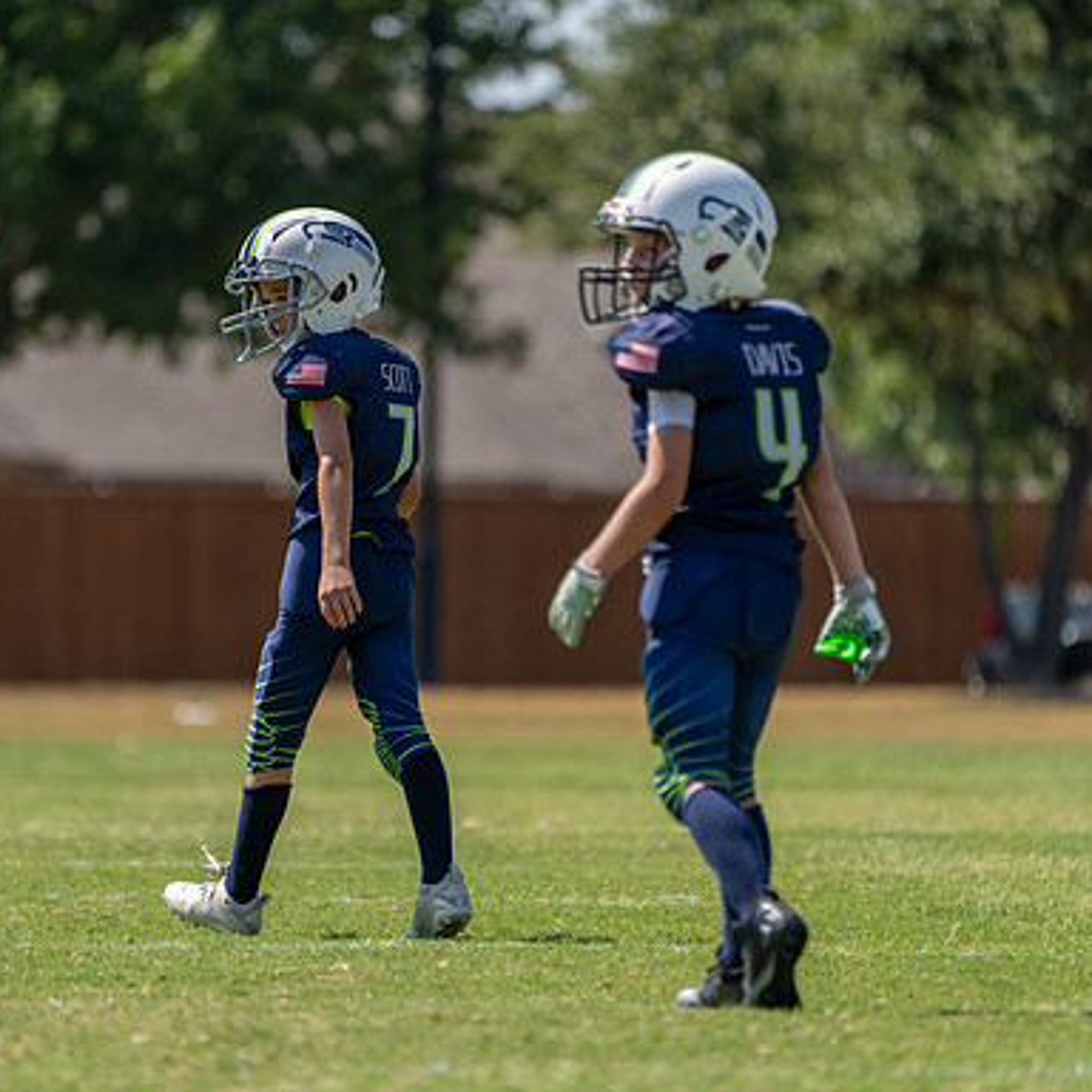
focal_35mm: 513
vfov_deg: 3.4
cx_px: 421
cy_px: 547
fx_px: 18309
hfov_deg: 3.4
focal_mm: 400
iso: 320
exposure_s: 1/1250
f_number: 5.6
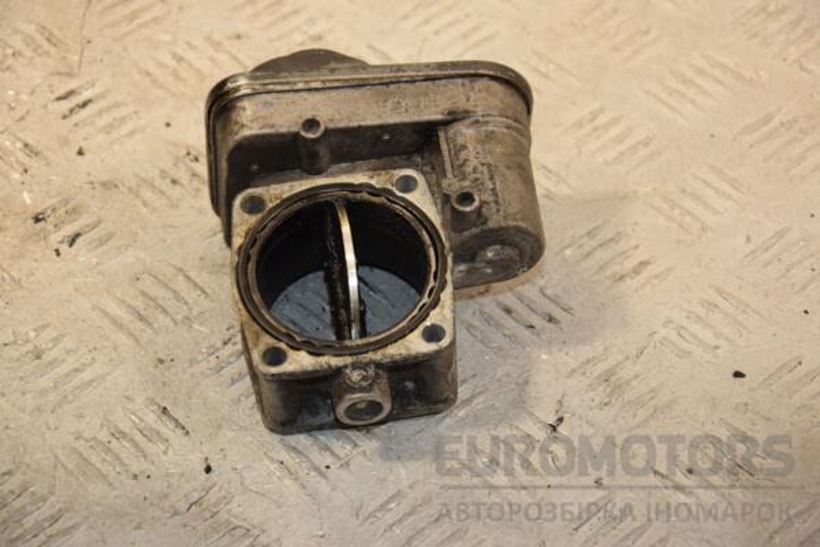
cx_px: 410
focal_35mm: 112
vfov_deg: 12.2
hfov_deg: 18.2
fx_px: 2562
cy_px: 274
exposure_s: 1/200
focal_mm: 75
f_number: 5.6
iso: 800
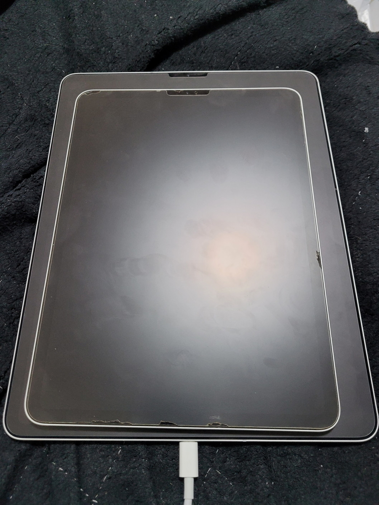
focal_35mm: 26
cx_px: 190
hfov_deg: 53.1
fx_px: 380
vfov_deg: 67.3
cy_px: 252
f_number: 1.8
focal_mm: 5.4
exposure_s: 1/59
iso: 250
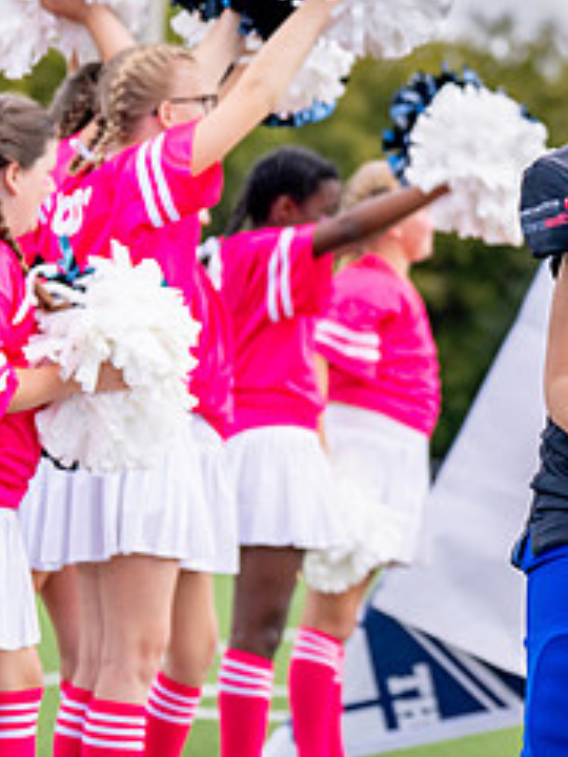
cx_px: 716
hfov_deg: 7.7
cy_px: 235
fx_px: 4157
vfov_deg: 10.4
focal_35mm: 190
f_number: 2.8
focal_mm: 70
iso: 250
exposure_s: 1/2000
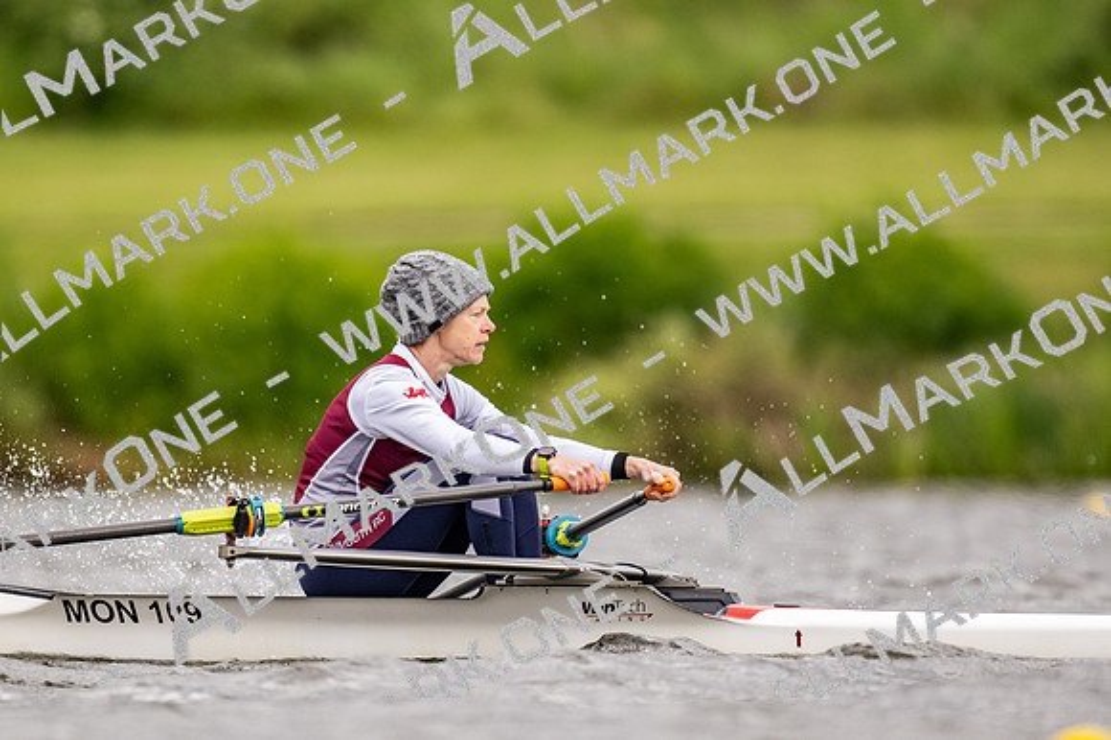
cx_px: 556
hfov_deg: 2.3
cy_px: 370
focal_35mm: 900
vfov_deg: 1.5
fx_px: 27758
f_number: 4
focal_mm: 600
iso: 640
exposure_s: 1/2500
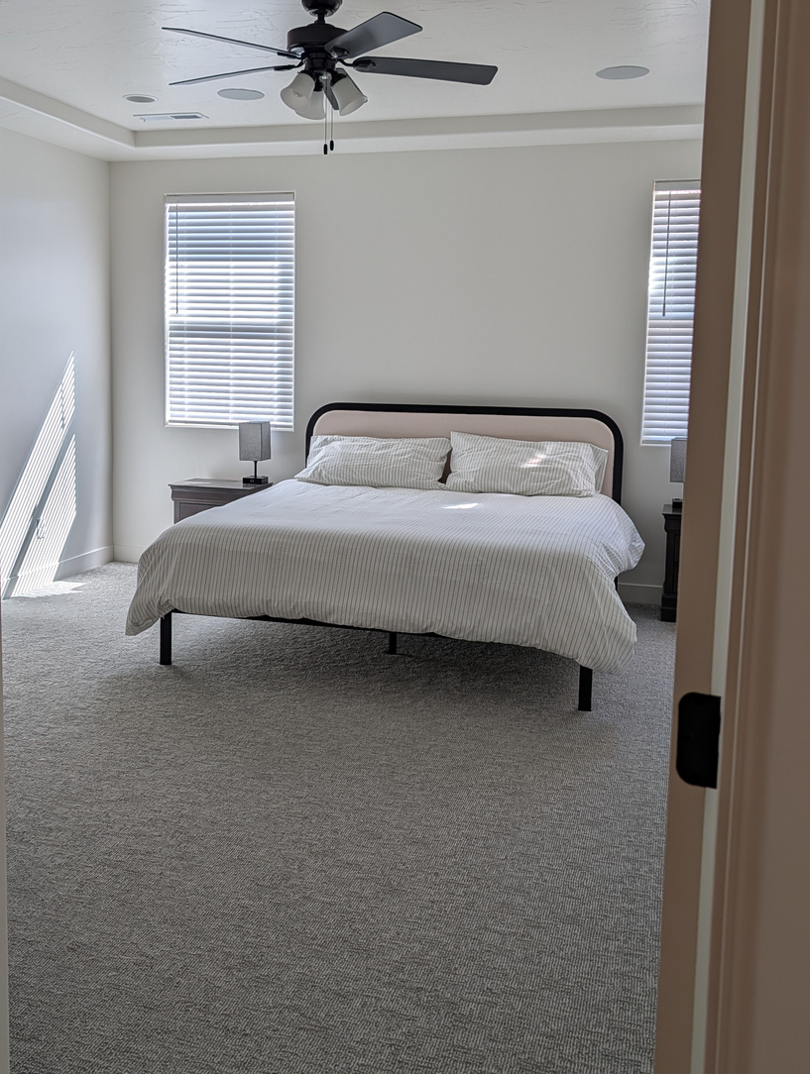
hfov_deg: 41.8
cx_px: 335
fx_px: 1057
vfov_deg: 53.7
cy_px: 475
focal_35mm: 34
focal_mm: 6.9
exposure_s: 1/120
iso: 23
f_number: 1.68
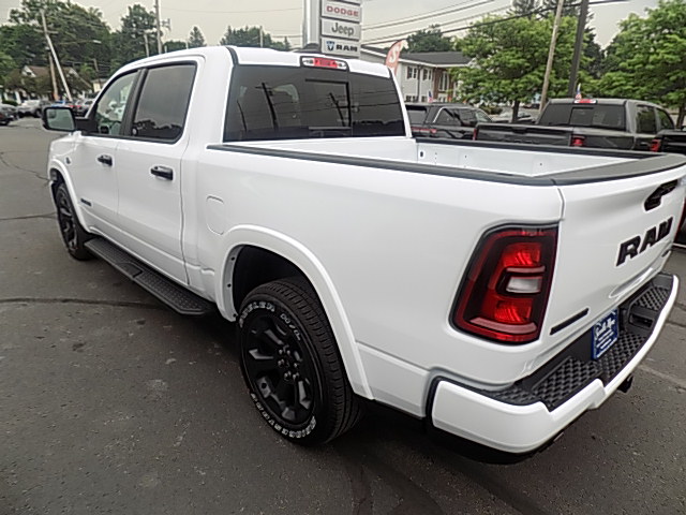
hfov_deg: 73.9
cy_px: 258
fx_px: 456
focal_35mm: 23
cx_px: 343
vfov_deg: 58.9
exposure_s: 1/200
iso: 80
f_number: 3.1
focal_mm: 4
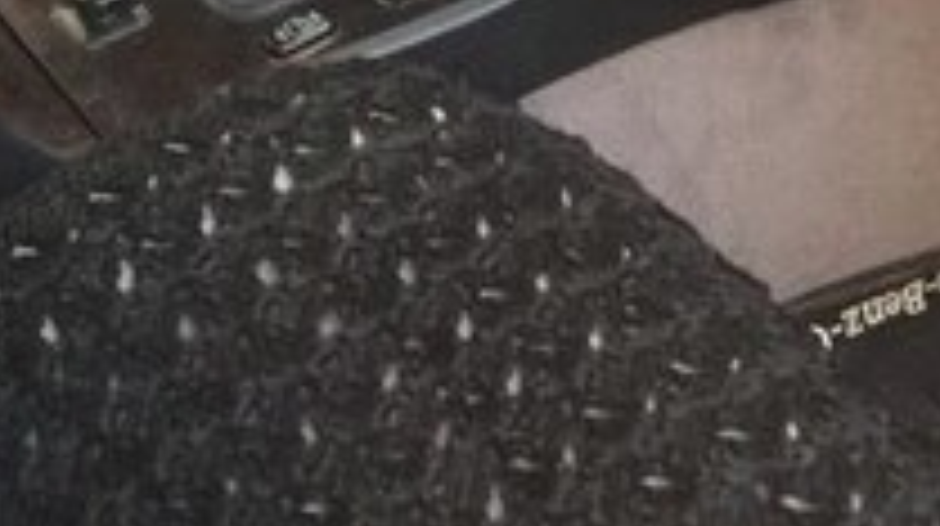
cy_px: -551
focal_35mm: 100
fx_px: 2490
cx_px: 130
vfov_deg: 10.9
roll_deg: +1.3
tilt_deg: -23.6
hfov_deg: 21.0
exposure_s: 1/33
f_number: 2.2
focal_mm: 4.15
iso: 64
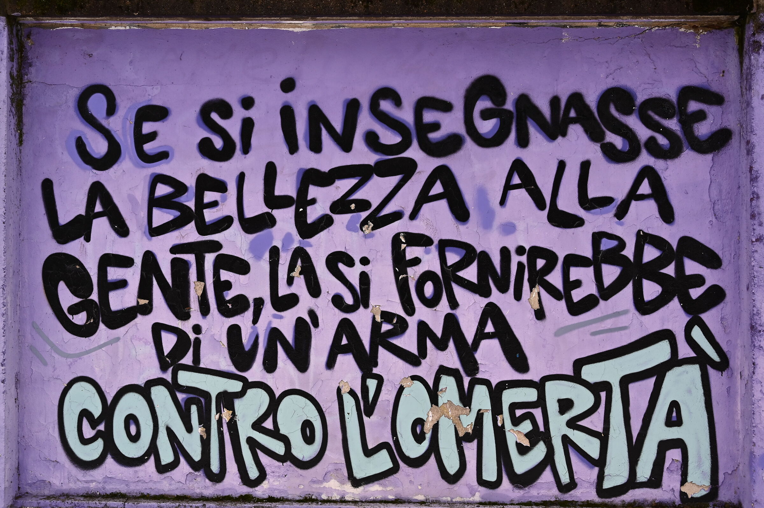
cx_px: 382
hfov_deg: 48.5
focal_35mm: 40
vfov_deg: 33.4
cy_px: 254
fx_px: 848
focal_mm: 40
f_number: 8
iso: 250
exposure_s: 1/250
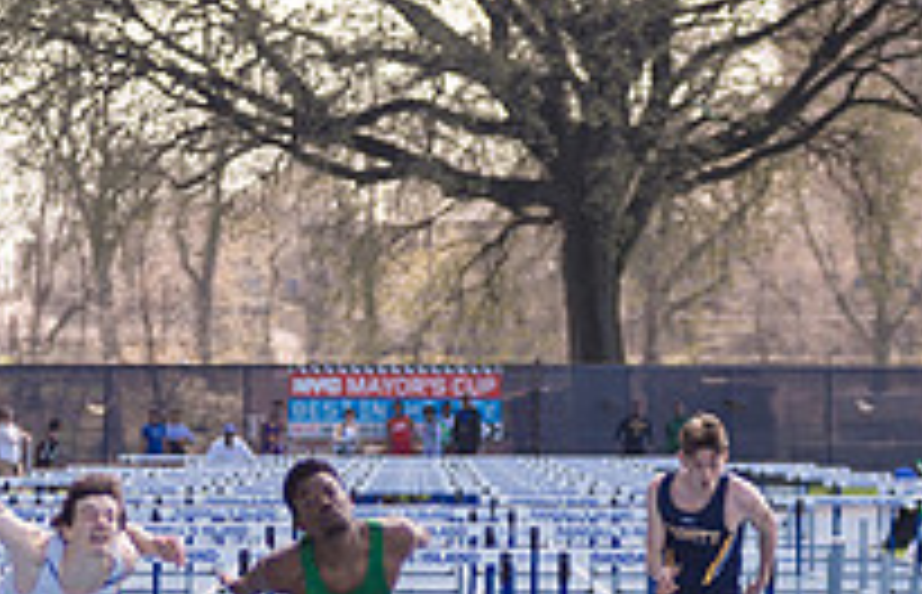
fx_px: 8084
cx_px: 366
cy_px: 688
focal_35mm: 319
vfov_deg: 4.2
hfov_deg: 6.5
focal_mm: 86
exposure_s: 1/800
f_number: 3.2
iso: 125
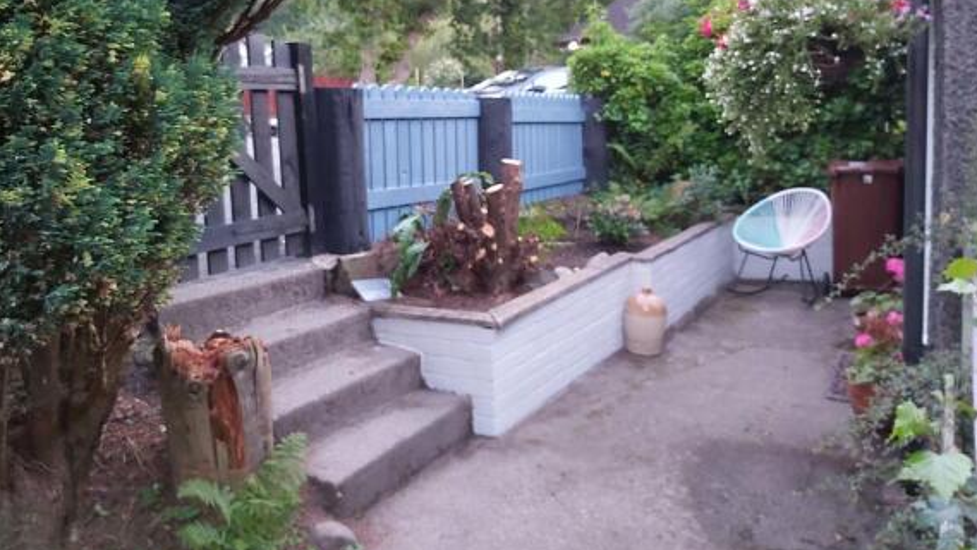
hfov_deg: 66.1
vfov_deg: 39.9
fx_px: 751
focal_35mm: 29
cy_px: 205
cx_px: 497
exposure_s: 1/25
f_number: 1.7
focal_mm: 3.92
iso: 640
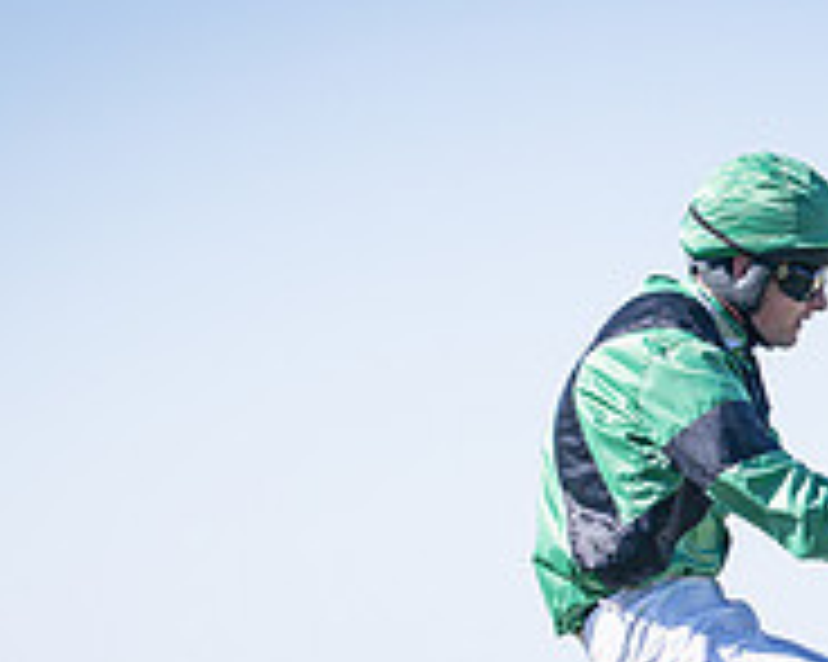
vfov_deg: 4.7
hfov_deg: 5.9
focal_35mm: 326
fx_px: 7985
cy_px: 1060
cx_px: 1010
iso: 220
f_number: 4
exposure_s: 1/2000
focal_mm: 74
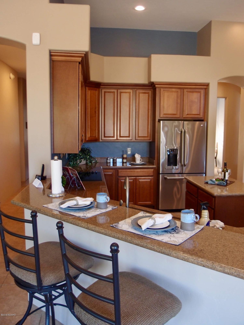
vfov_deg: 60.0
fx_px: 282
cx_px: 122
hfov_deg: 46.8
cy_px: 162
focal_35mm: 30
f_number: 1.9
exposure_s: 1/40
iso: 200
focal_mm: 6.48
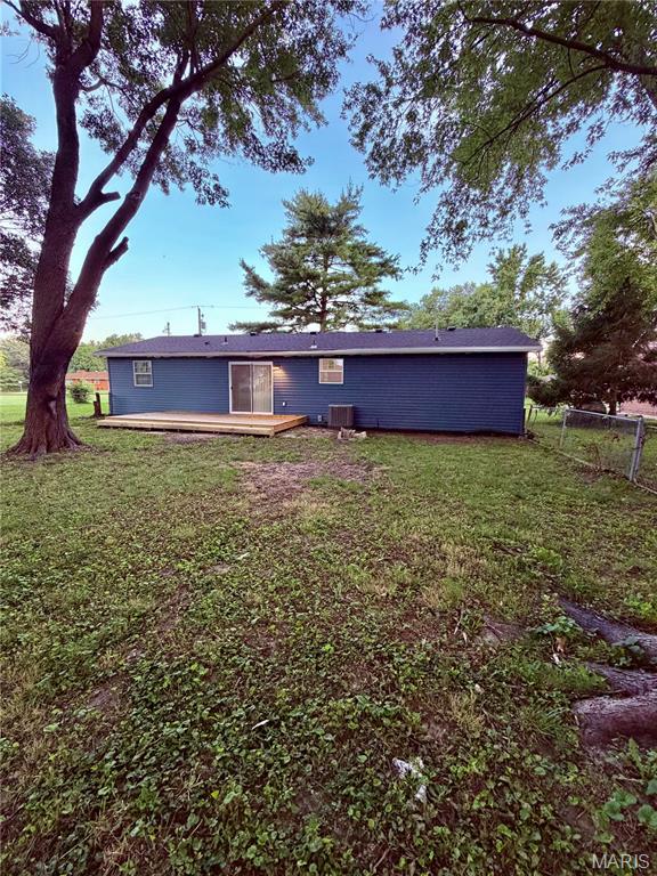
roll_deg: -1.0
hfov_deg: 85.7
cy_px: 438
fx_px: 354
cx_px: 328
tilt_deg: -8.5
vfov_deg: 102.1
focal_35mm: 14
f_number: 2.2
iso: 160
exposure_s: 1/121
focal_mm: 2.22
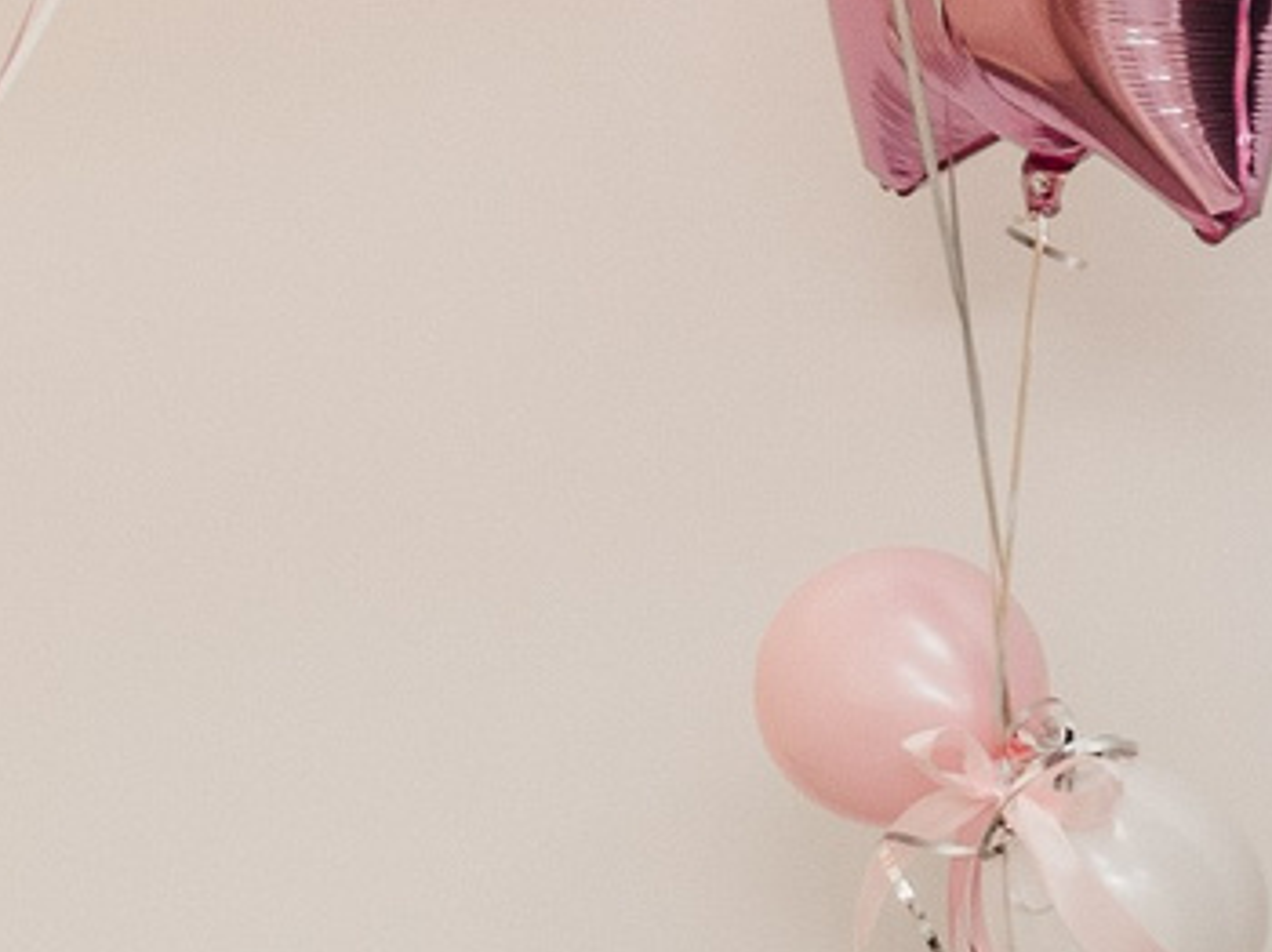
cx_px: 3367
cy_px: -368
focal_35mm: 228
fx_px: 8372
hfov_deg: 7.9
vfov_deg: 6.4
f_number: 4
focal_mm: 30
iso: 250
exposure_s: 1/160
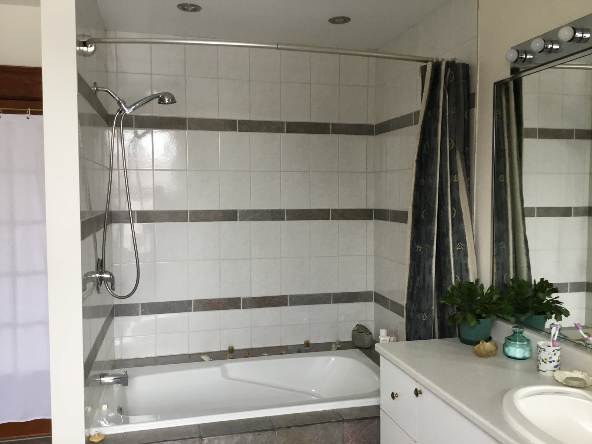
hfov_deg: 58.4
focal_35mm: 31
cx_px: 296
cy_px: 222
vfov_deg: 45.4
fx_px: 530
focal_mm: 3.3
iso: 40
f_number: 2.4
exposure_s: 1/30
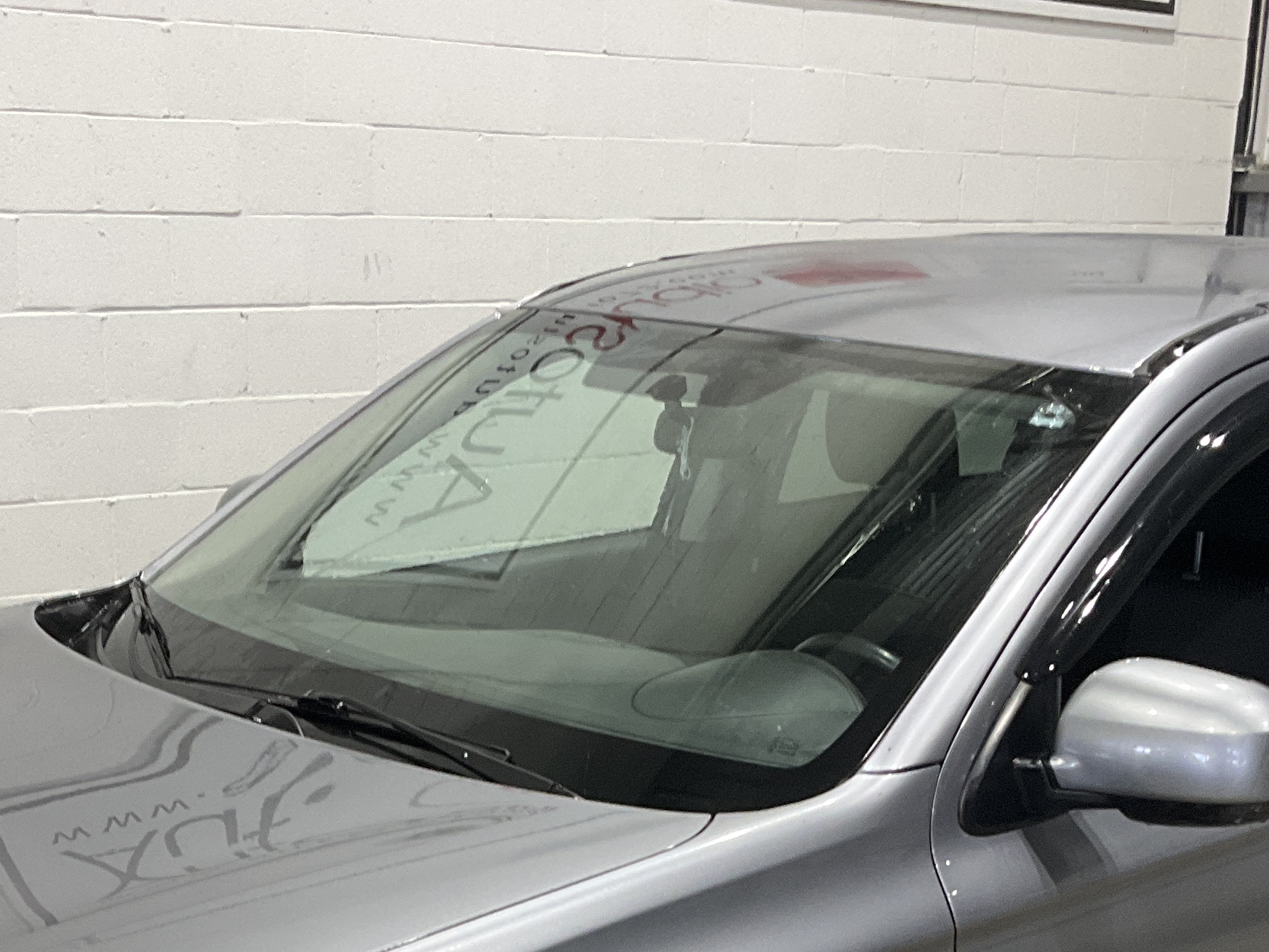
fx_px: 2456
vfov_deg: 20.7
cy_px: 1083
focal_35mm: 67
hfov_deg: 29.0
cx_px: 637
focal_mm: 3
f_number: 1.8
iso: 64
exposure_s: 1/60
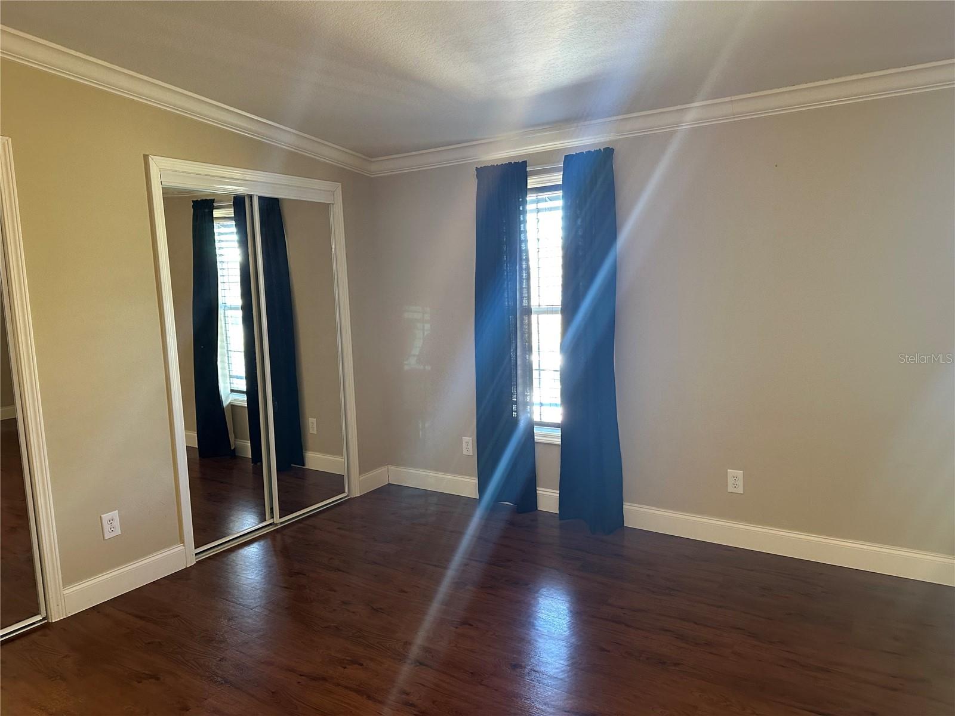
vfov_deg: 56.8
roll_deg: +1.8
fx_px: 662
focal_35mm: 24
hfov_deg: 71.6
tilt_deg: -6.9
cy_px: 358
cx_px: 478
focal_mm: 6.86
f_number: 1.78
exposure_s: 1/60
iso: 320
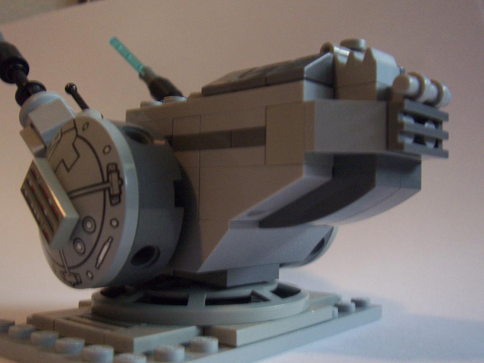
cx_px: 242
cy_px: 182
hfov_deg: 47.9
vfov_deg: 36.8
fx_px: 545
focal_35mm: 39
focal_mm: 6.4
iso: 160
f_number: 3.9
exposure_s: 1/8
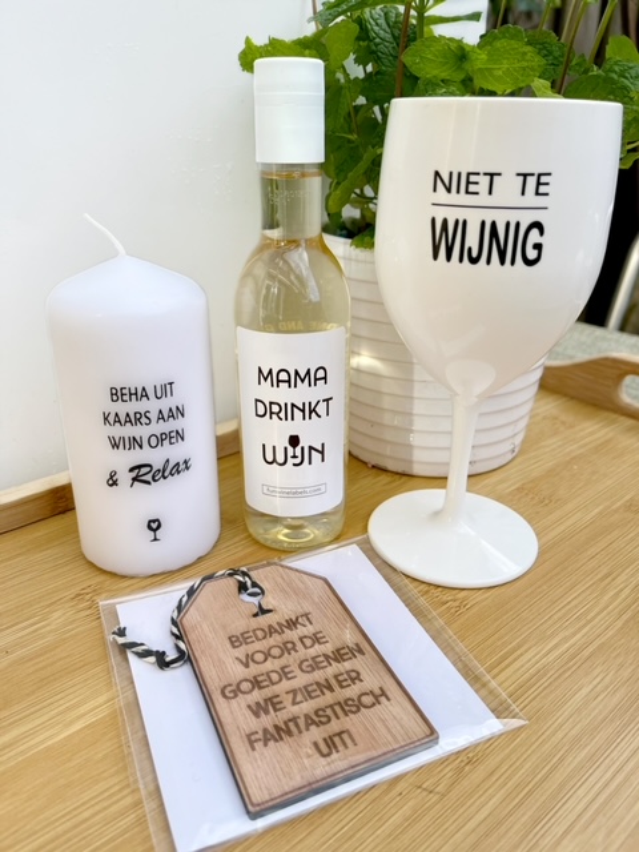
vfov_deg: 67.3
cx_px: 320
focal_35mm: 26
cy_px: 426
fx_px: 640
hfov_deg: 53.1
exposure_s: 1/1252
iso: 50
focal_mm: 5.1
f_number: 1.6
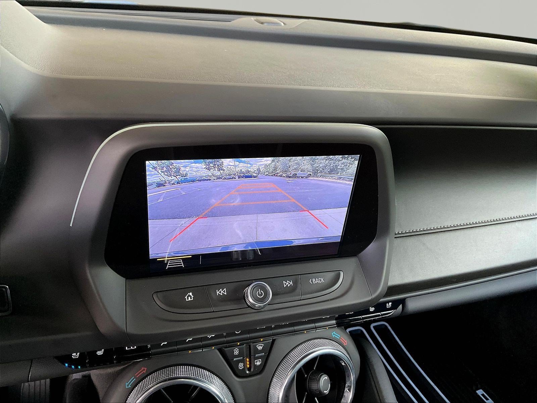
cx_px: 268
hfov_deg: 61.7
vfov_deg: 48.2
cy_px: 202
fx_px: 450
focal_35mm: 29
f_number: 1.8
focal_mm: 3
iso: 80
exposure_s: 1/60
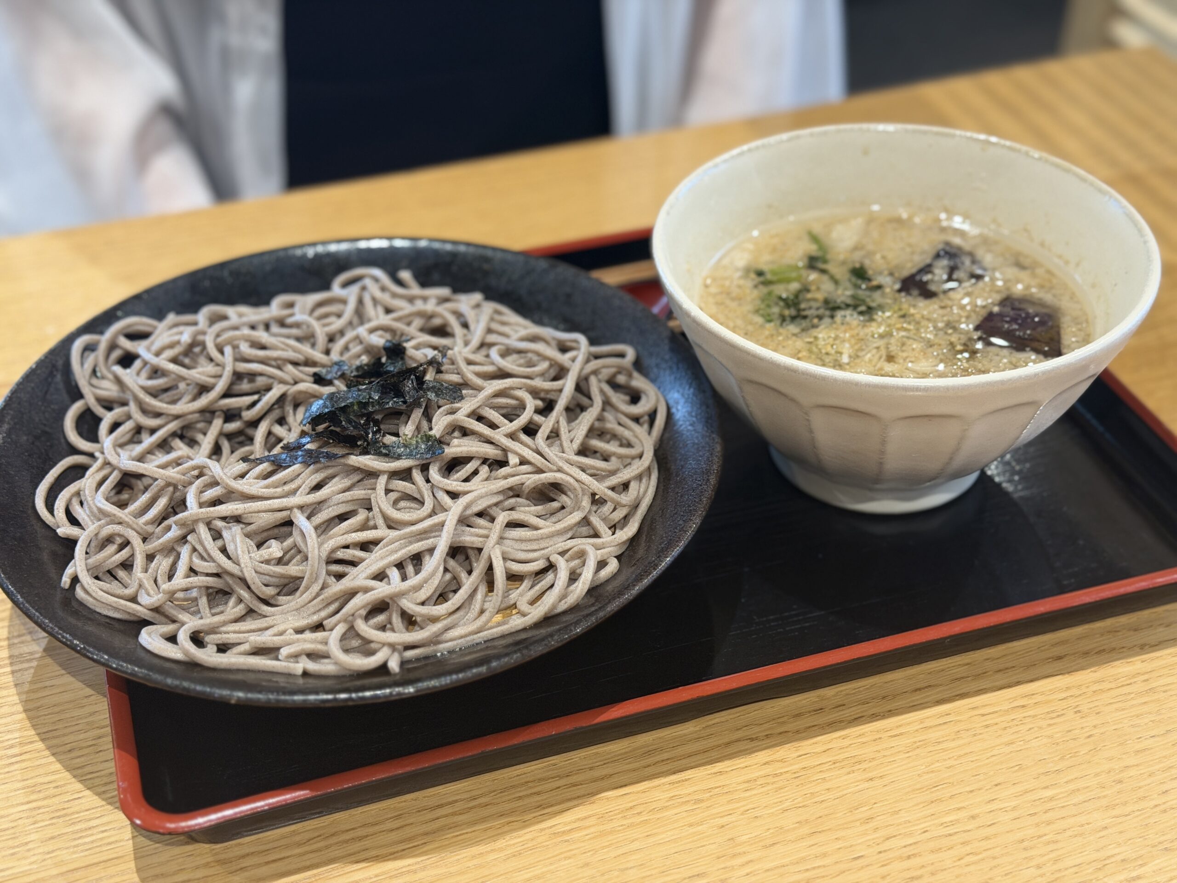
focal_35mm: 48
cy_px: 442
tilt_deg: -37.7
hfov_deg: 39.7
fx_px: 1632
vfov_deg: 30.3
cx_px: 588
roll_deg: +1.7
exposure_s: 1/74
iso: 100
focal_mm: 6.76
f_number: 1.78
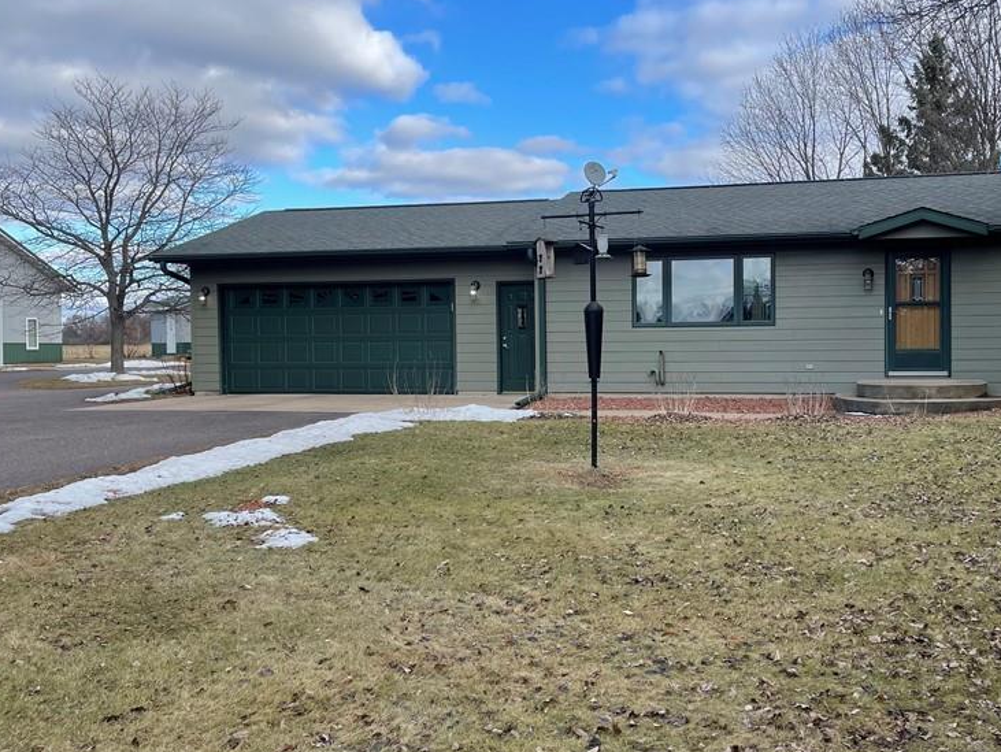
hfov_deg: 52.3
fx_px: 1013
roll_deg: +0.3
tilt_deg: -3.4
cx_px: 600
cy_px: 373
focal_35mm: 35
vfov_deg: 40.7
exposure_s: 1/1475
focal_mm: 5.1
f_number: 1.6
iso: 32
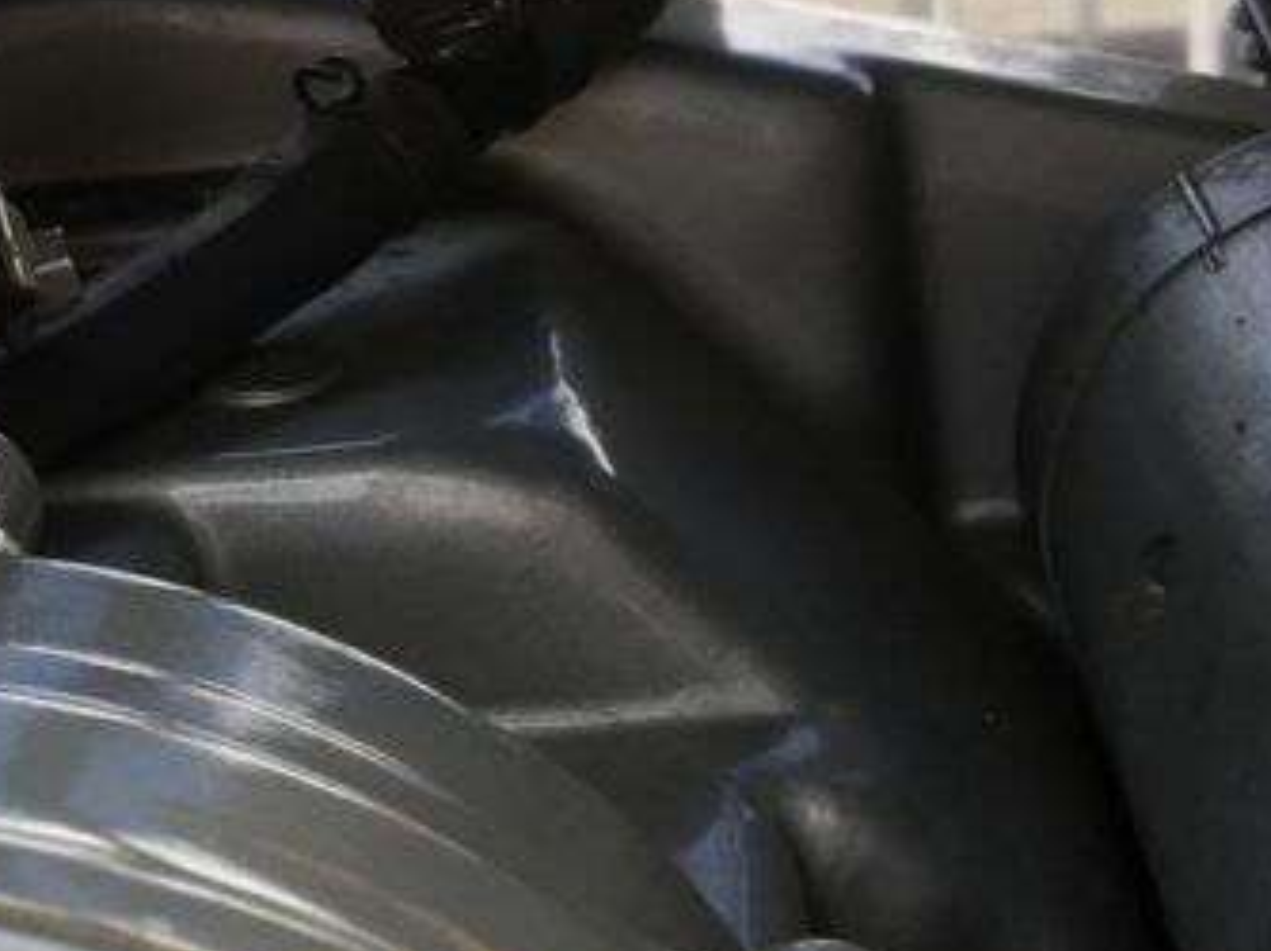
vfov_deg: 16.5
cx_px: -114
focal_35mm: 89
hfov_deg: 21.0
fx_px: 3265
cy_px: 278
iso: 25
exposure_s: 1/281
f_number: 2.2
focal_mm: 4.15
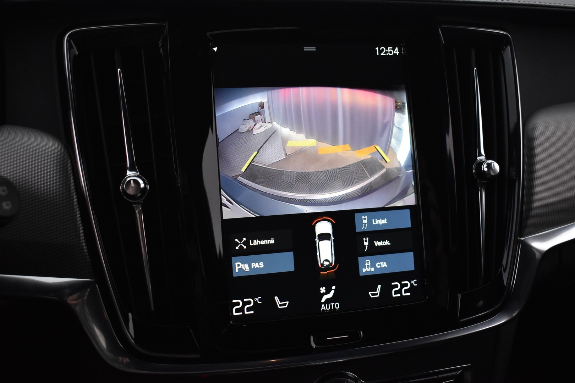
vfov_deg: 35.5
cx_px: 288
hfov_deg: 51.3
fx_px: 599
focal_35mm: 38
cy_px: 192
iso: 1600
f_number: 4
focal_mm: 25
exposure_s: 1/40
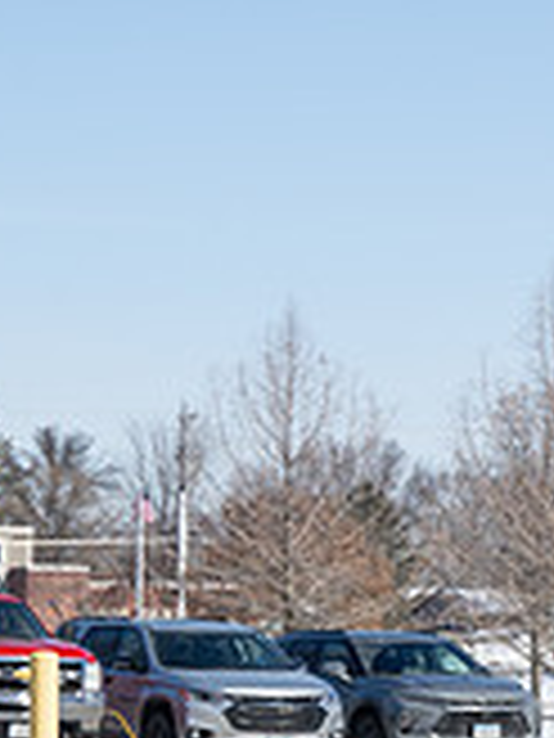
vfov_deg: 8.1
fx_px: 5228
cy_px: 601
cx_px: 1203
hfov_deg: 5.9
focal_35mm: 245
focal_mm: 72
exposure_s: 1/500
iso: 250
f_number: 10
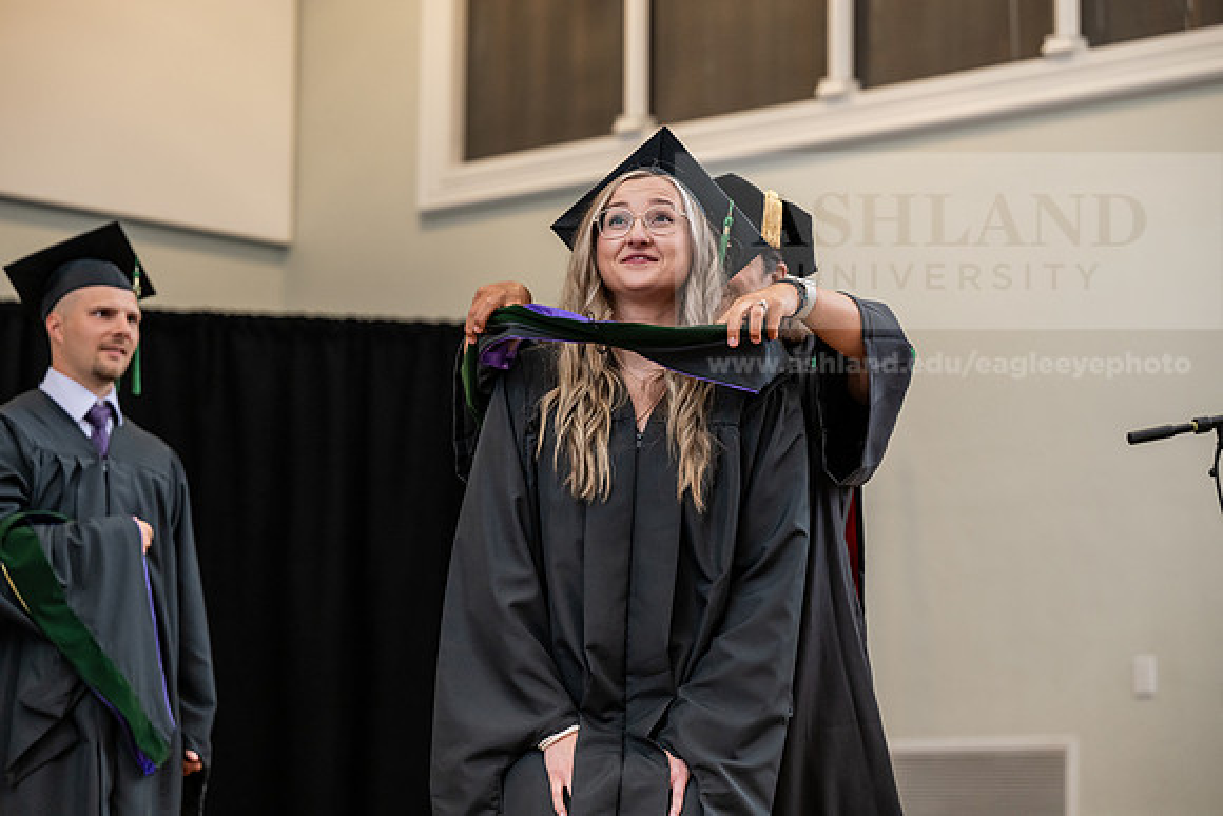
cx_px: 612
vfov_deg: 14.0
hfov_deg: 20.8
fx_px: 3330
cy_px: 408
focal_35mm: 98
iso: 1600
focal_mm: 98
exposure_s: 1/200
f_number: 3.5
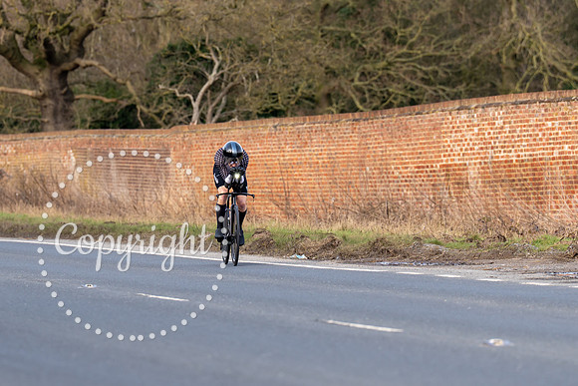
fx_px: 4965
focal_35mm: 309
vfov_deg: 4.4
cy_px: 189
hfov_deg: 6.7
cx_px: 229
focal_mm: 200
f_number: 4
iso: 320
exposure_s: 1/800
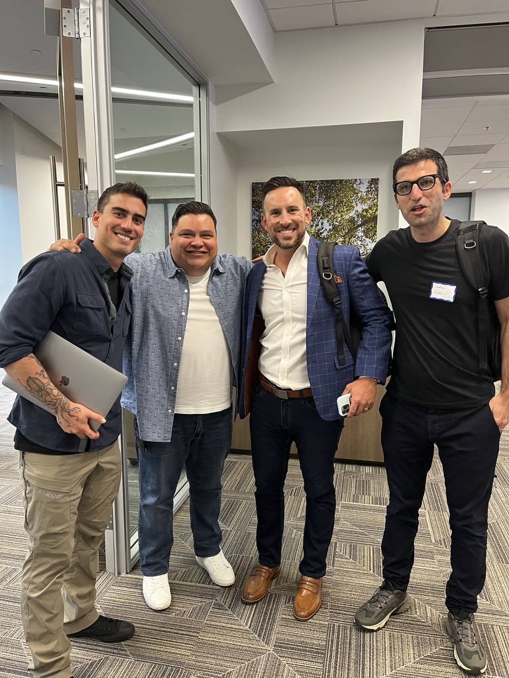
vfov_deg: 67.3
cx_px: 254
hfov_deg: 53.1
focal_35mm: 26
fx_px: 510
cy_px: 339
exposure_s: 1/58
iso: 250
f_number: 1.6
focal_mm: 5.1
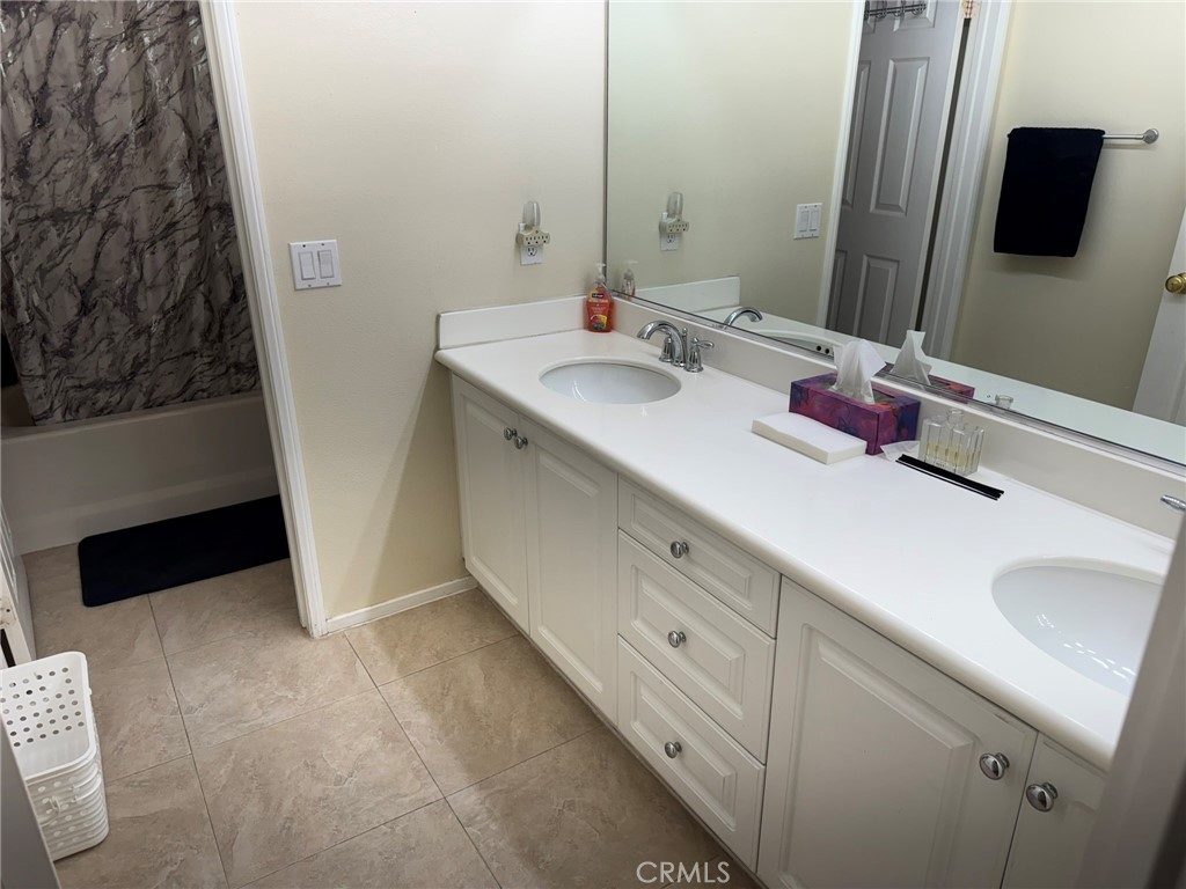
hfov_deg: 71.6
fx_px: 822
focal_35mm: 24
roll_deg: +0.4
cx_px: 593
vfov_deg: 56.8
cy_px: 444
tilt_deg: -23.1
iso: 64
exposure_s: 1/190
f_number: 1.78
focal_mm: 6.76
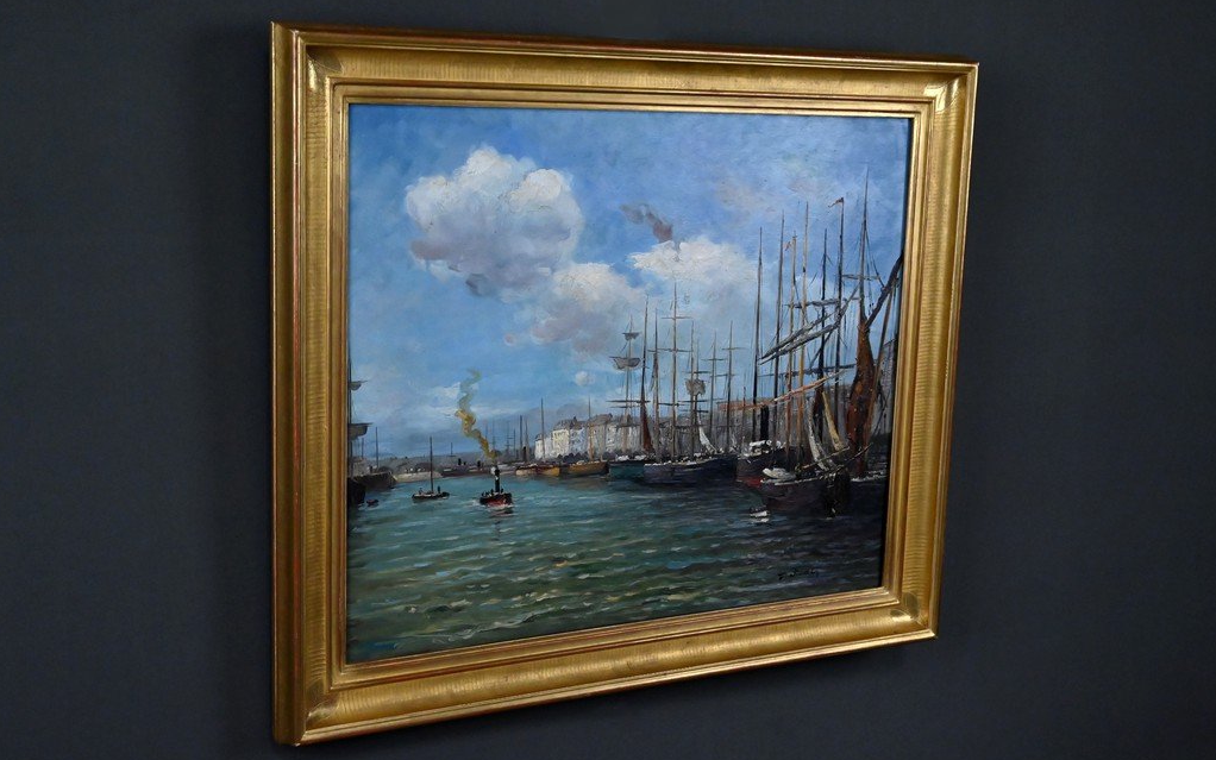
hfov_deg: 41.0
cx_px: 595
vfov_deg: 26.3
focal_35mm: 49
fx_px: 1624
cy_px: 404
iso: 5000
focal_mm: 41
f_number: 8
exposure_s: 1/250
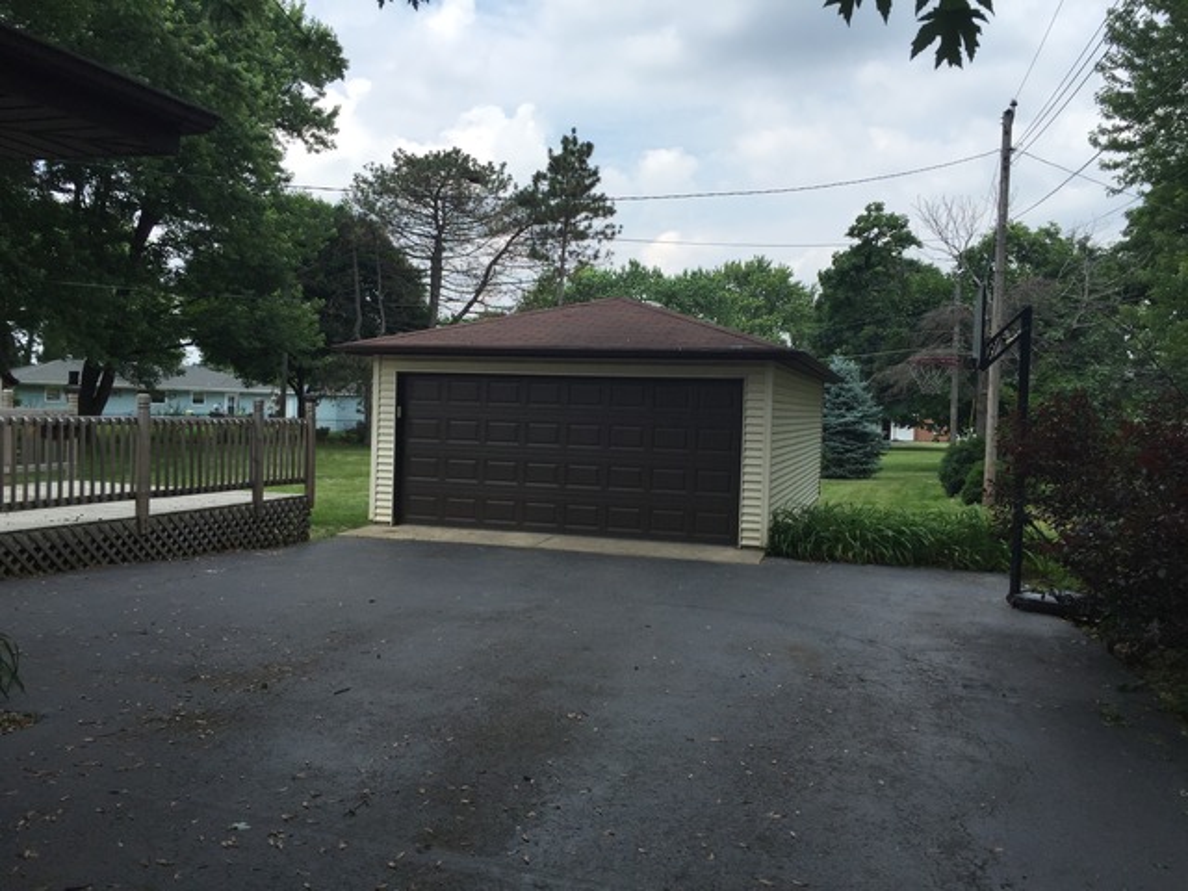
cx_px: 594
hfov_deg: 61.7
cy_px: 446
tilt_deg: -1.4
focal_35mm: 29
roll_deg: -2.6
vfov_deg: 48.2
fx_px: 995
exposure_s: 1/1647
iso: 32
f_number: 2.2
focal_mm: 4.15
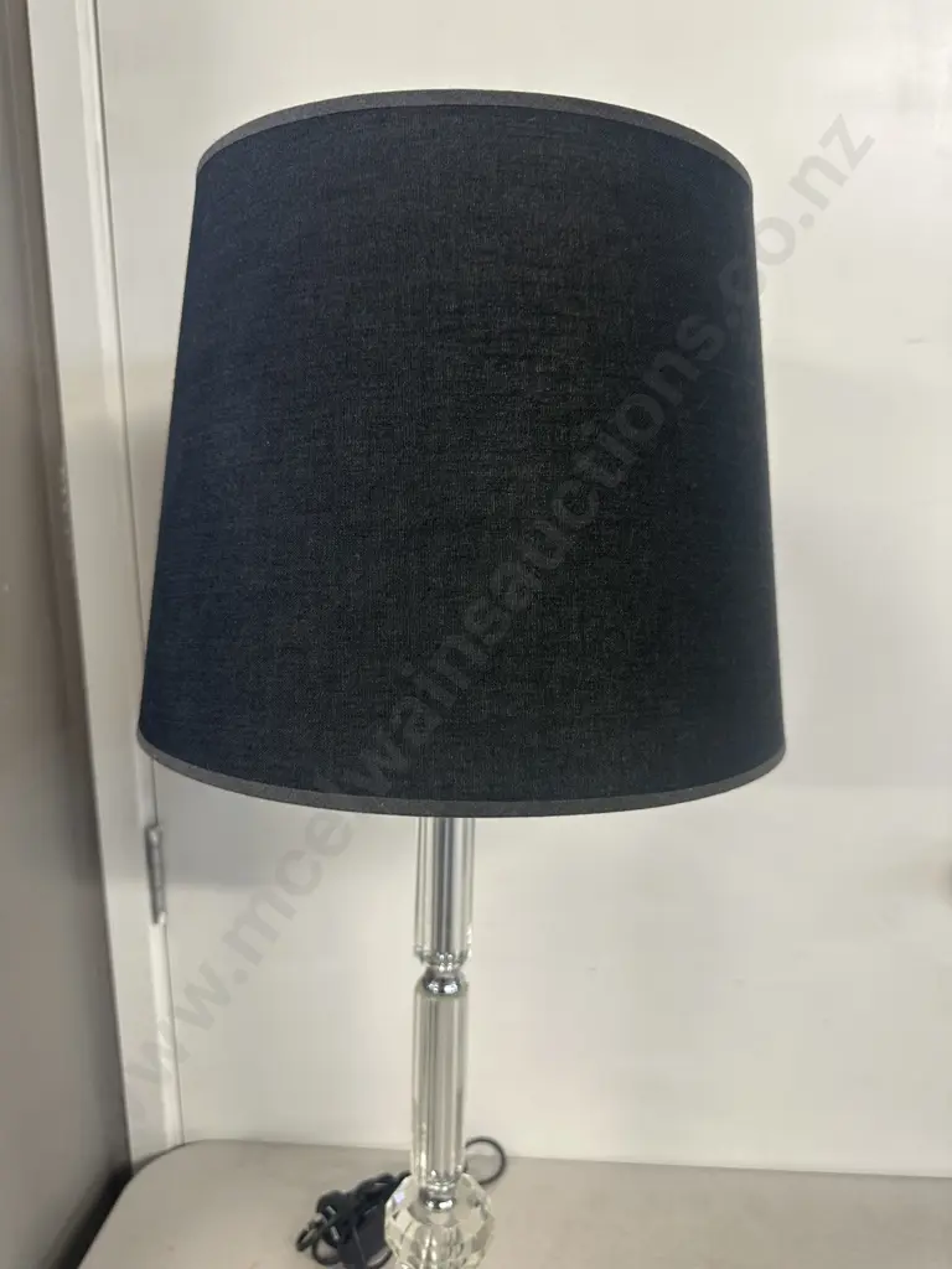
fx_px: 880
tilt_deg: -10.9
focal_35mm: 24
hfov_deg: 56.8
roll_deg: -0.1
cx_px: 476
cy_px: 634
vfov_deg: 71.6
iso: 160
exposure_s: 1/50
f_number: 1.78
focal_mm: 6.86
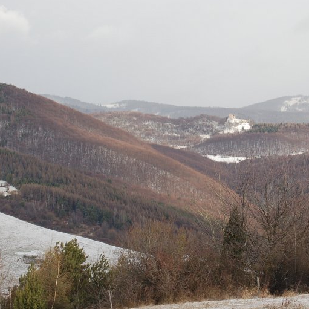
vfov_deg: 15.9
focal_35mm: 110
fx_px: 1108
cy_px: 160
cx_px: 151
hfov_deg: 15.9
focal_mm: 55
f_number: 9
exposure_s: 1/125
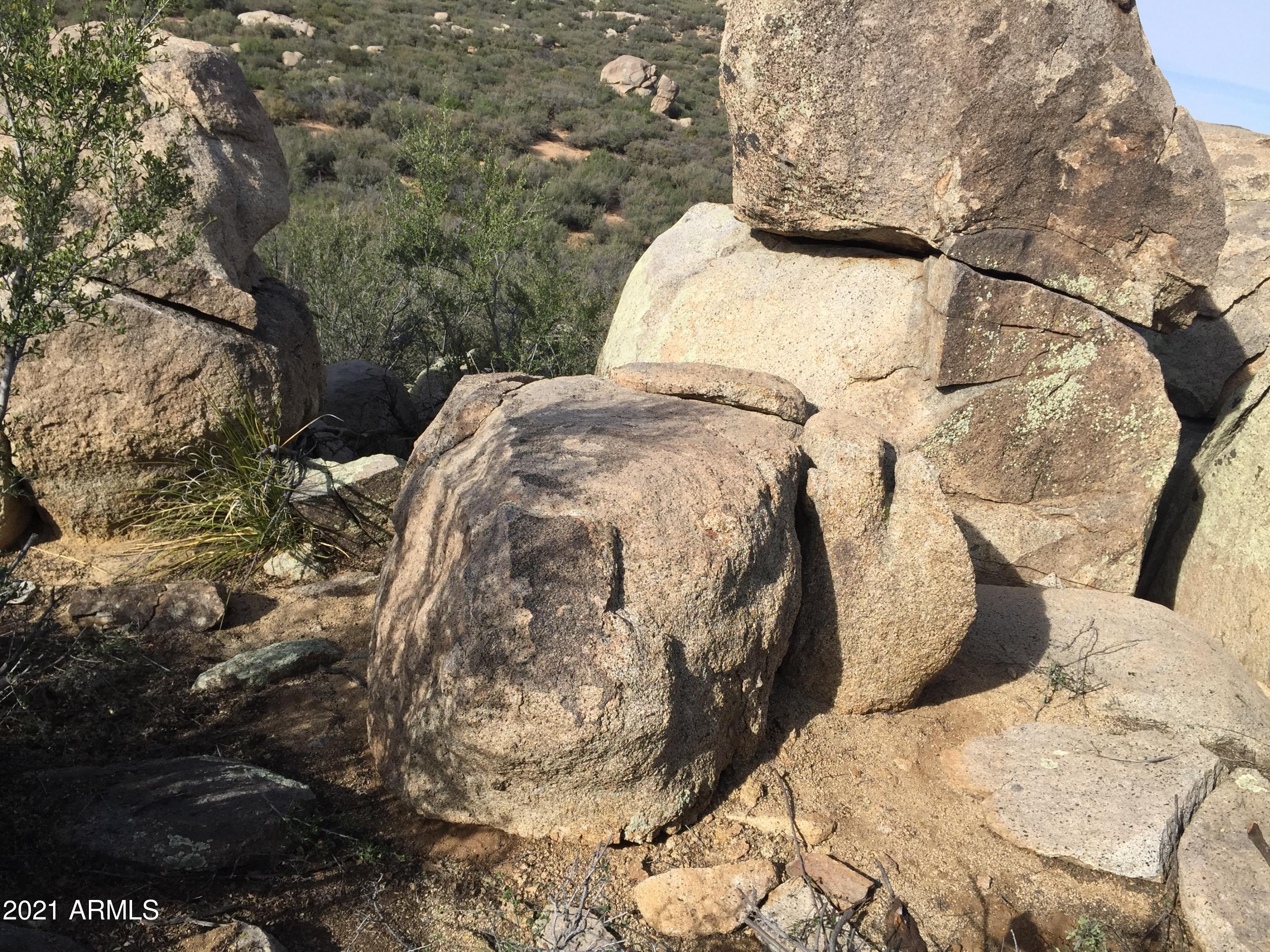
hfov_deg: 61.7
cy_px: 476
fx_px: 1064
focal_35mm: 29
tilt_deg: -22.5
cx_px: 635
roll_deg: -14.1
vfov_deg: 48.2
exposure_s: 1/1582
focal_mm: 4.15
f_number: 2.2
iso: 32
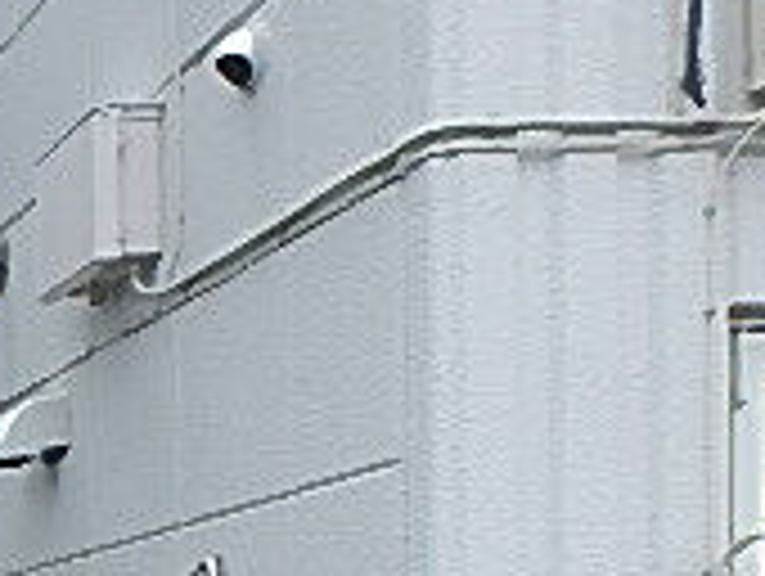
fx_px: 1748
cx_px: -644
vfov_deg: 16.9
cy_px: 868
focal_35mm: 79
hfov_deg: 18.6
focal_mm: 3.7
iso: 125
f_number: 3.5
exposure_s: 1/500
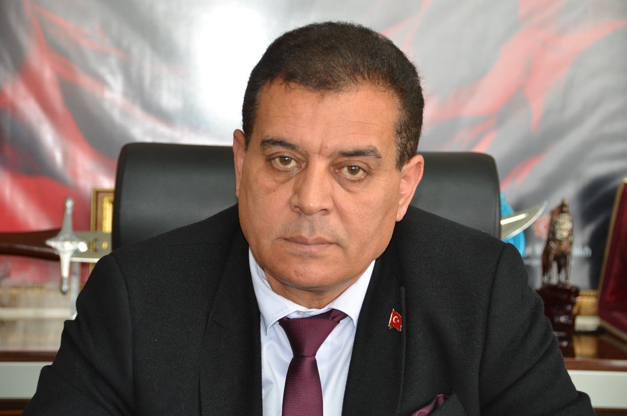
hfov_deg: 21.0
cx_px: 314
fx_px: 1695
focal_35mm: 98
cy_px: 208
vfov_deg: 14.0
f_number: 5
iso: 800
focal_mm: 65
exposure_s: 1/60
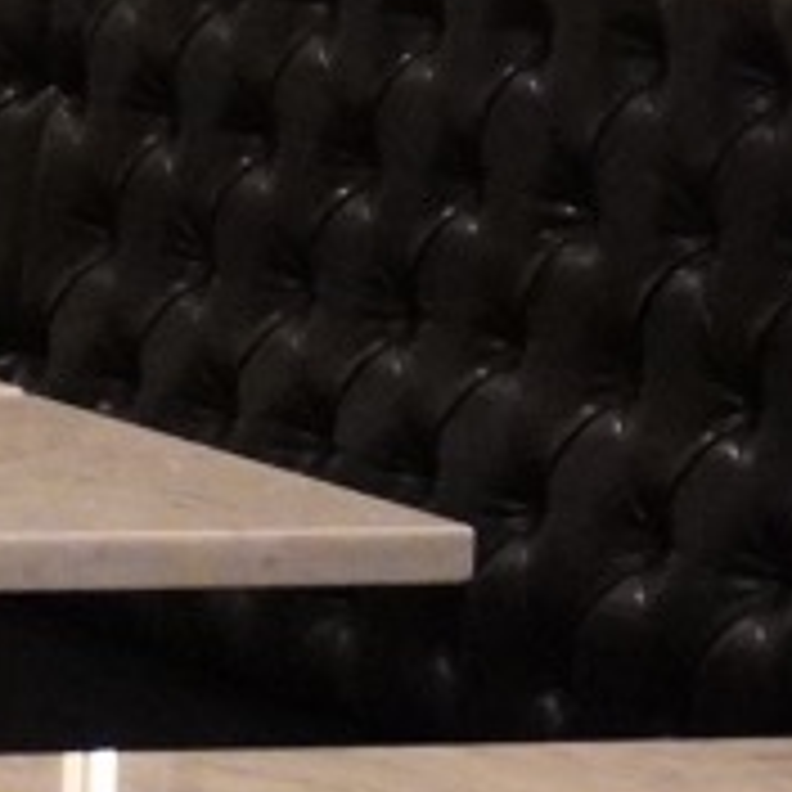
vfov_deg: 6.2
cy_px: -189
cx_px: -1066
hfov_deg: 6.0
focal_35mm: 282
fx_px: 7300
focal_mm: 26
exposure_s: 1/160
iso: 6400
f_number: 4.5
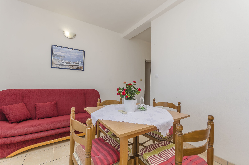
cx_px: 124
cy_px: 82
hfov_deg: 100.5
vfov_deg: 77.1
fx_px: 104
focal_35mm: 15
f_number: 8
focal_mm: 10
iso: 100
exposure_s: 1/100
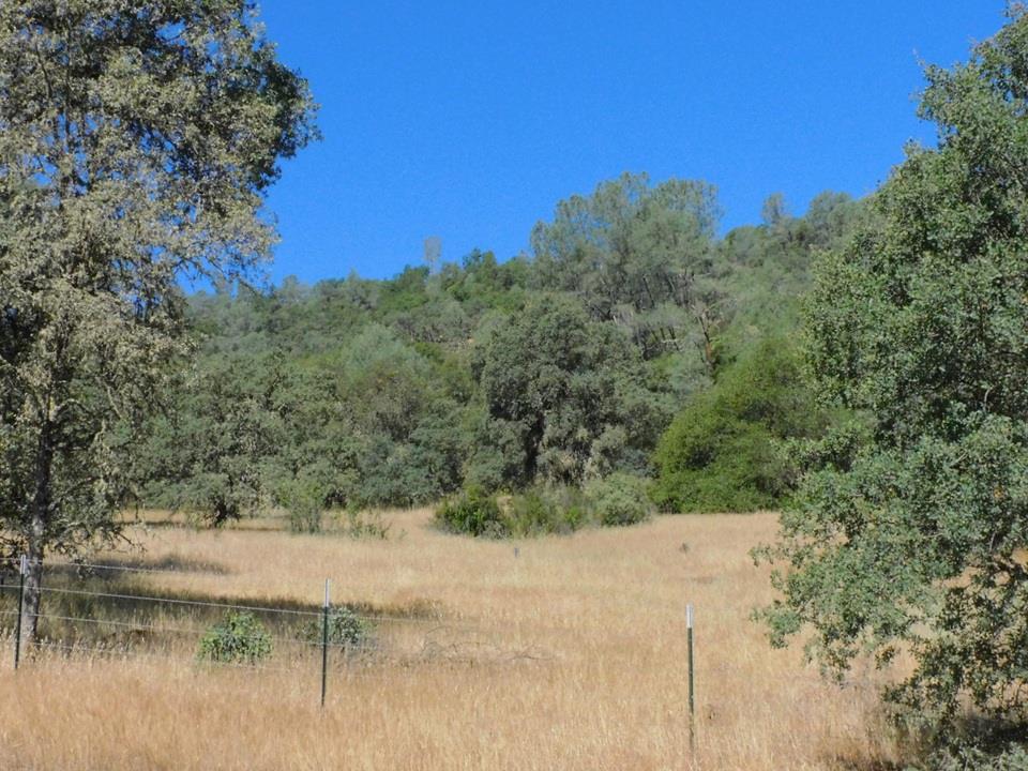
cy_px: 386
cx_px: 514
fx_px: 1485
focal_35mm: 50
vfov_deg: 29.1
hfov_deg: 38.2
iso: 800
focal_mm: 9
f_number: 8
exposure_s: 1/1600
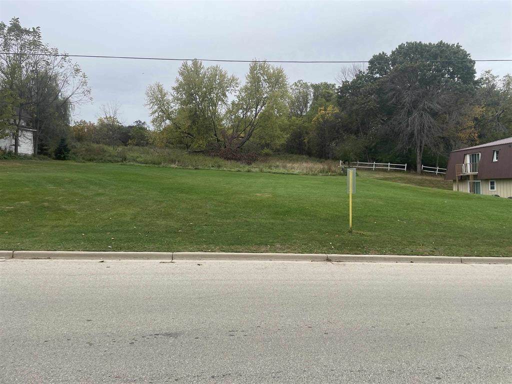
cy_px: 192
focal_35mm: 26
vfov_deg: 53.1
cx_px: 256
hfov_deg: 67.3
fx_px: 385
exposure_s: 1/988
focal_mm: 4.2
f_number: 1.6
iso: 32
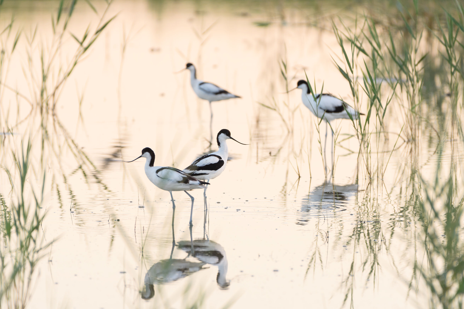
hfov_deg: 2.7
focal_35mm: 750
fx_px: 9666
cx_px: 232
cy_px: 154
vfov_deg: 1.8
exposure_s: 1/200
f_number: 5.6
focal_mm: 500
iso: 220
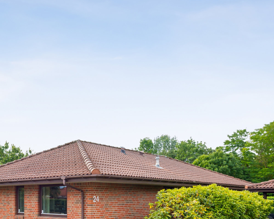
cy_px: 193
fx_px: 324
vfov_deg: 35.3
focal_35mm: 40
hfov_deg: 42.8
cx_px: 40
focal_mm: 17
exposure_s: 1/60
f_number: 10
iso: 200
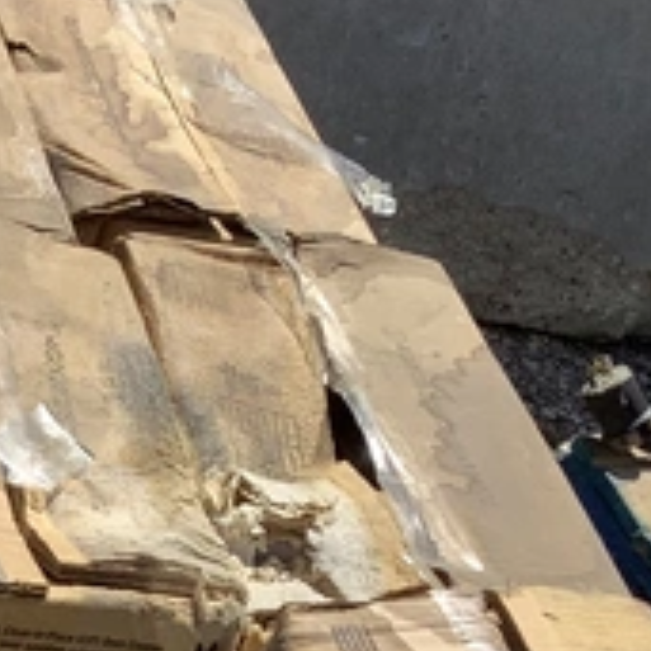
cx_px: -354
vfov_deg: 14.1
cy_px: 760
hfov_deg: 13.6
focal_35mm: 120
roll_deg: -23.0
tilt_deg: -40.8
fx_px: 2553
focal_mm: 3.3
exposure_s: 1/1733
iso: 25
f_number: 2.4
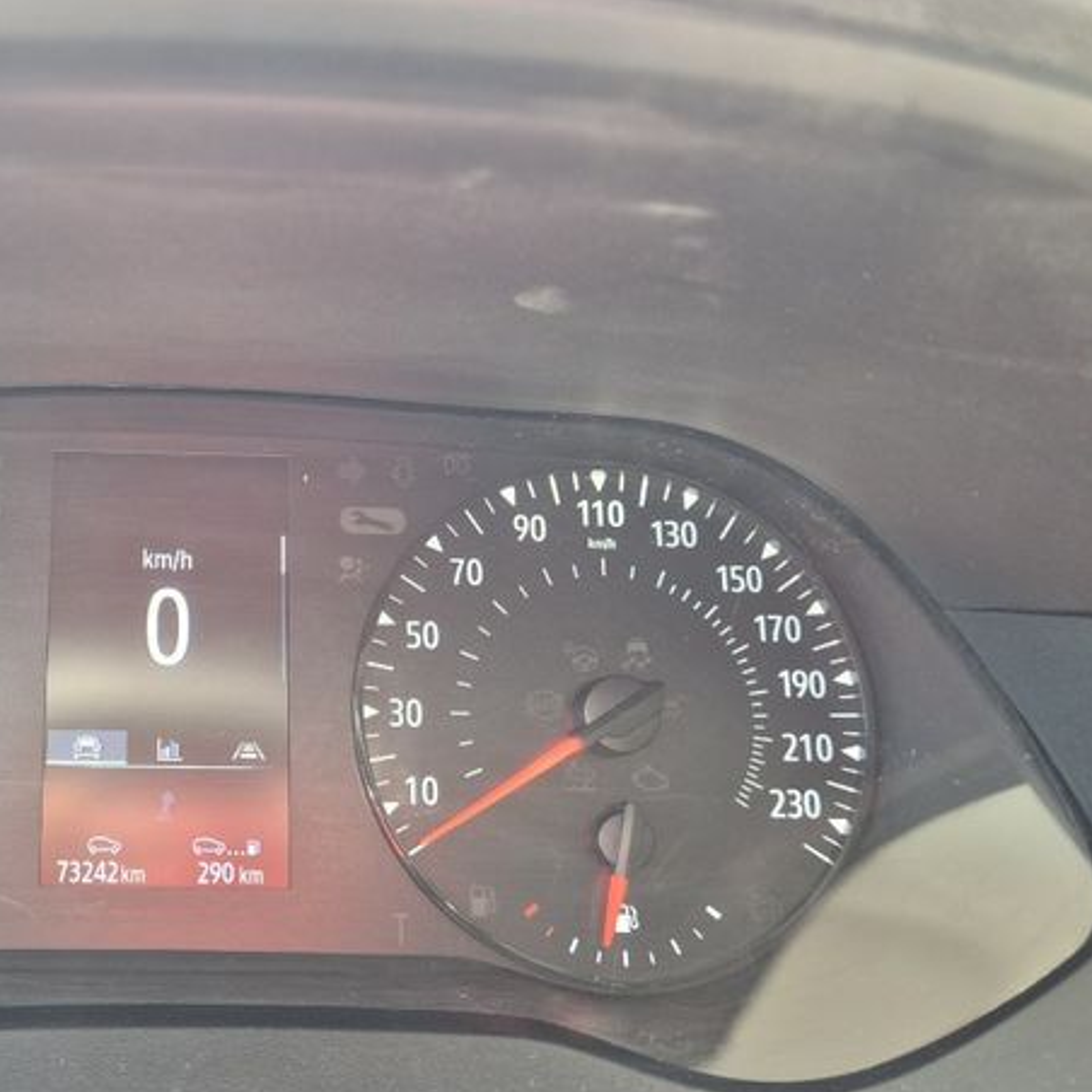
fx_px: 1285
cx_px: 186
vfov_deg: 46.0
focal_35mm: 36
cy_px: 604
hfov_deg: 43.4
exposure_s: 1/100
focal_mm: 5.4
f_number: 1.8
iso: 320
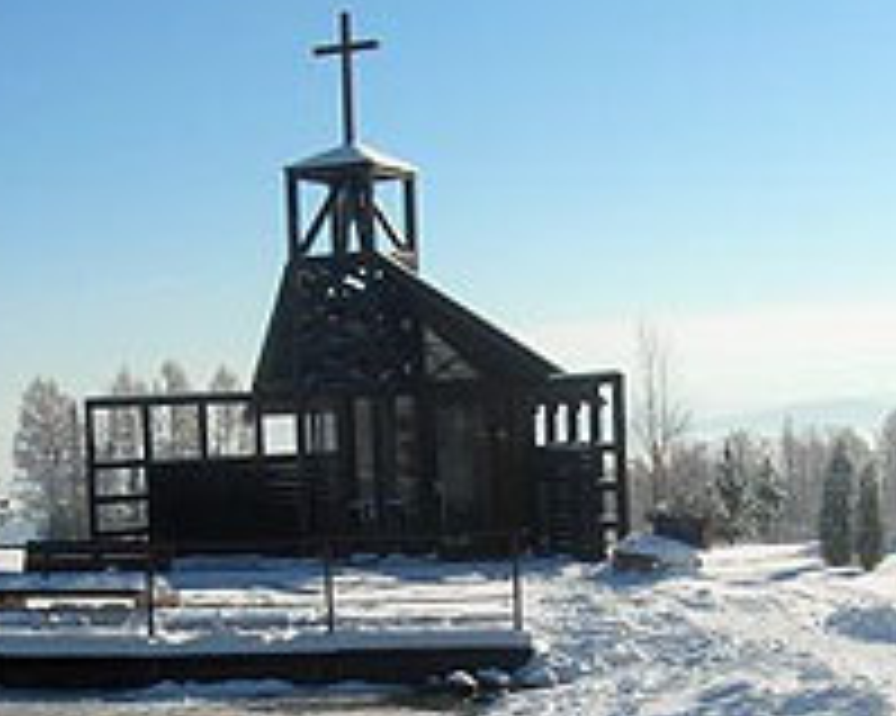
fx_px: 2226
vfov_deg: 18.0
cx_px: 549
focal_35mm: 84
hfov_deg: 22.7
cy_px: 630
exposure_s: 1/1042
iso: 64
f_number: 4.8
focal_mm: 7.8
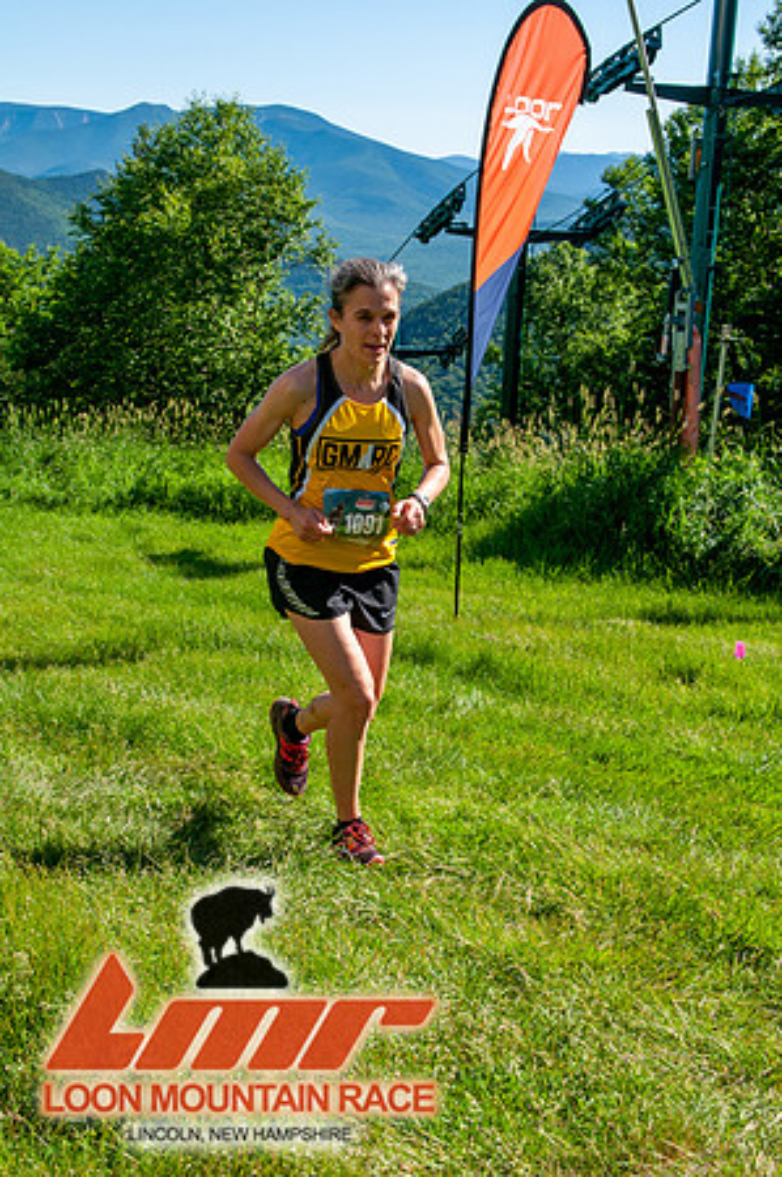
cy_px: 588
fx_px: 1665
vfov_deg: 38.9
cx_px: 391
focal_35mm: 51
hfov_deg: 26.4
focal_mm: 34
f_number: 8
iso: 200
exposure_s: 1/400
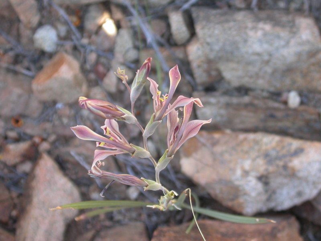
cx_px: 160
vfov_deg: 14.0
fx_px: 983
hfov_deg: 18.5
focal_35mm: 106
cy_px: 120
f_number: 4.1
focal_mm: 22
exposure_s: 1/77.3
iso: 100
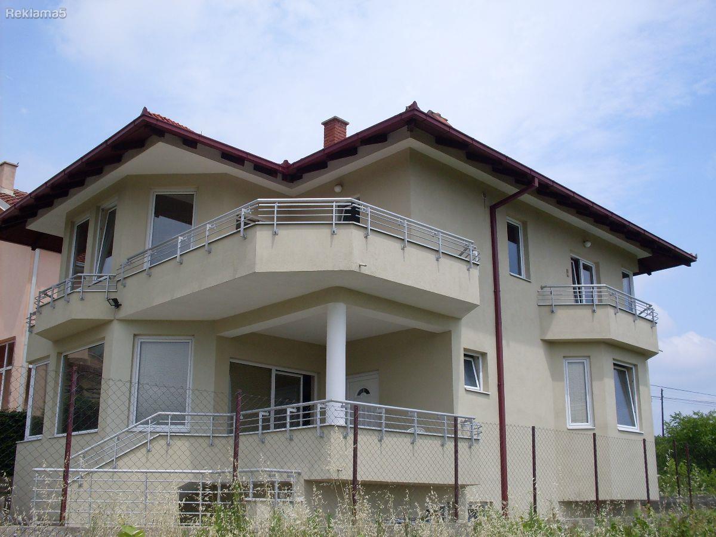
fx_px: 786
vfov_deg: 37.7
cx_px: 358
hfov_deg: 49.0
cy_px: 268
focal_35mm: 38
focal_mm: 6.3
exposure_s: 1/250
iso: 80
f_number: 8.4
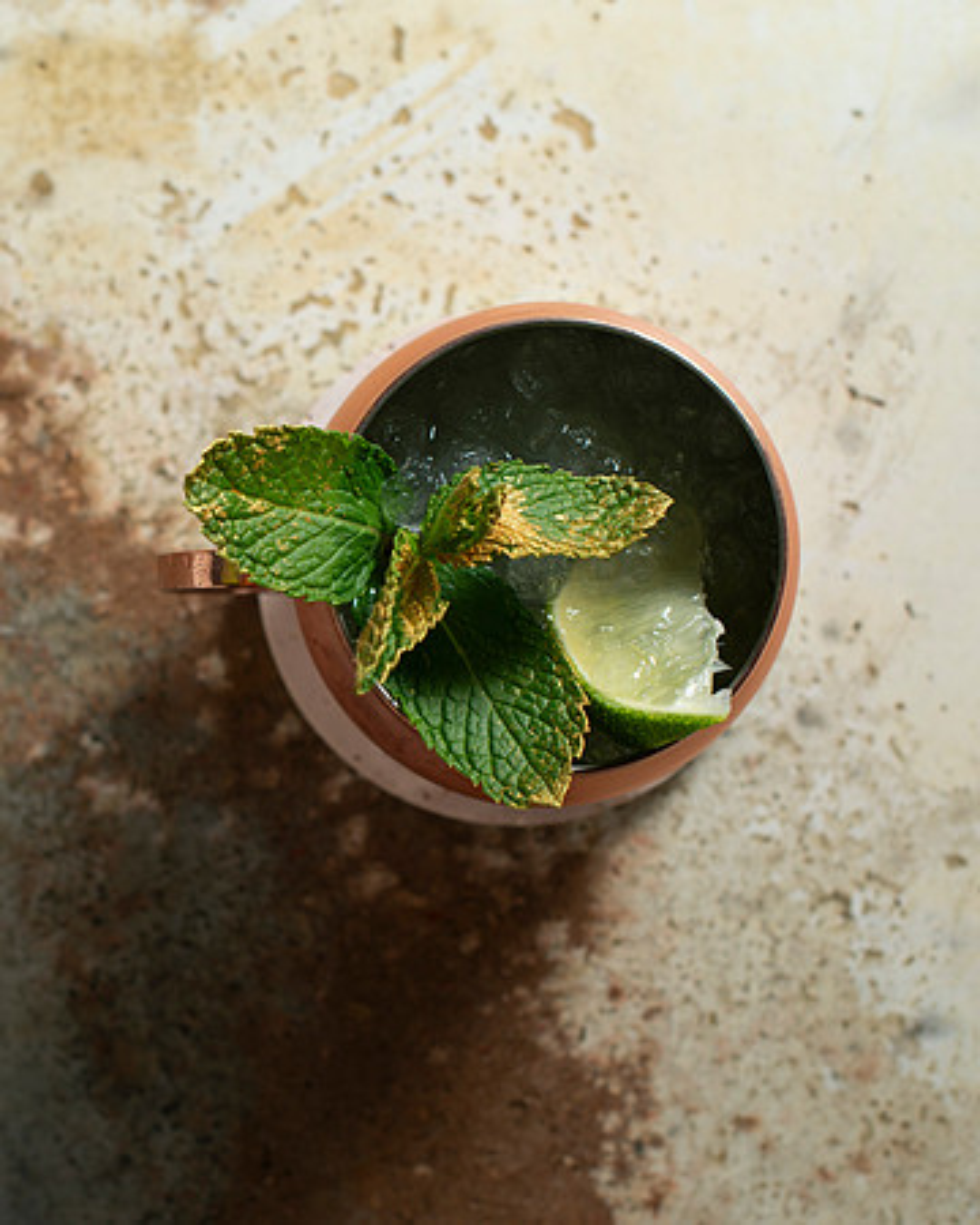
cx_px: 204
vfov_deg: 25.7
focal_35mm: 74
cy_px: 644
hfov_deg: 20.5
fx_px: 2684
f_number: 5
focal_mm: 50
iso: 200
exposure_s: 1/200
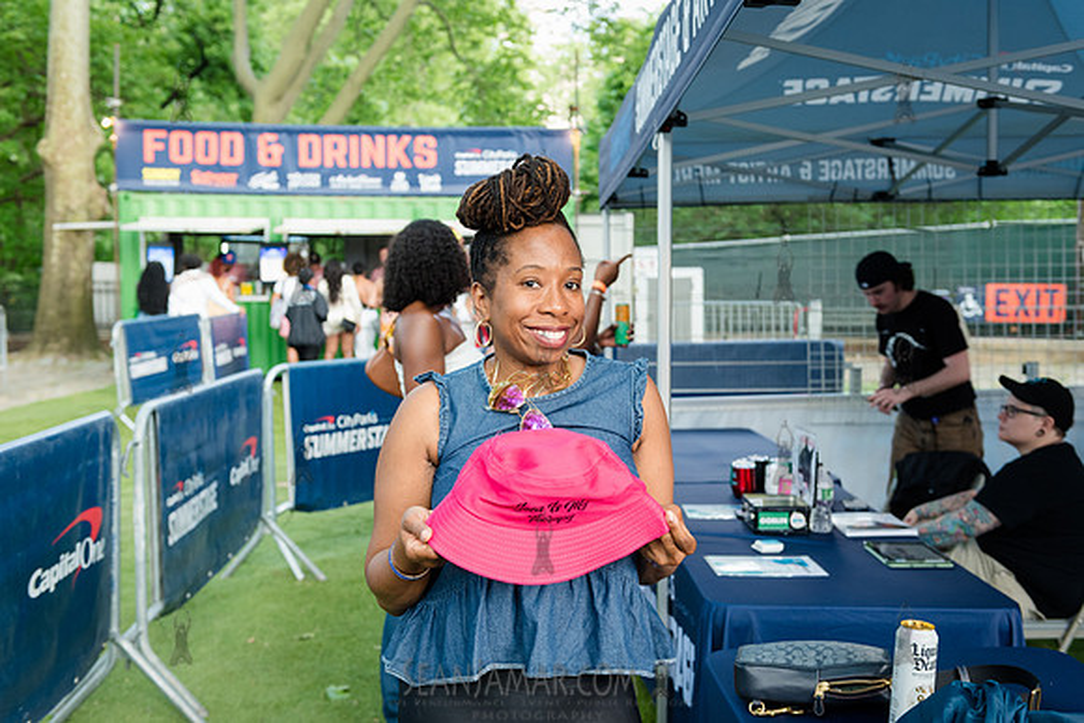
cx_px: 553
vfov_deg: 33.9
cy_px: 362
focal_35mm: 39
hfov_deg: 49.1
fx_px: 1186
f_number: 3.5
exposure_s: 1/100
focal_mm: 38
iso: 1000
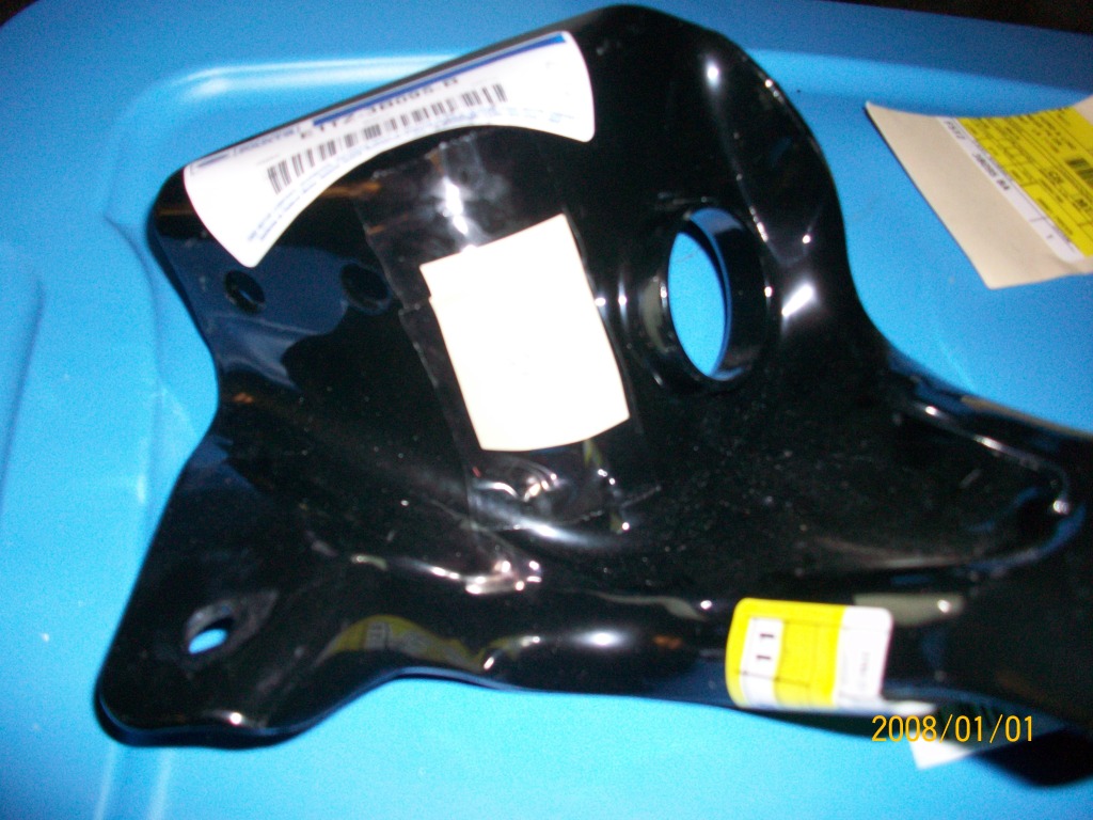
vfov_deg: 44.2
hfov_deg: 56.8
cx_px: 546
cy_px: 410
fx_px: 1010
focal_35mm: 32
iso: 120
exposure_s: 1/60
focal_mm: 5.7
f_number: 2.8
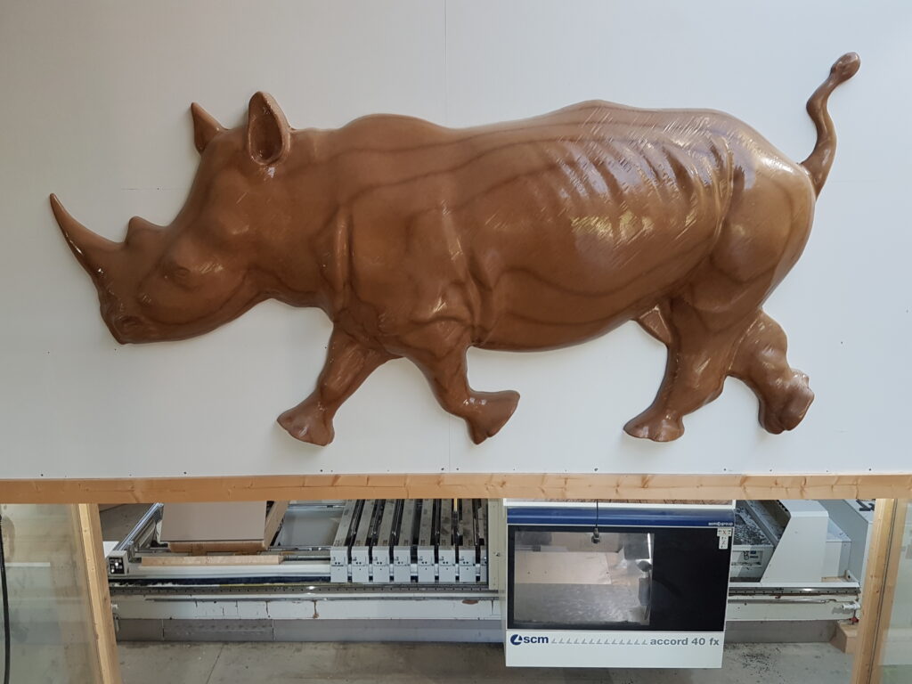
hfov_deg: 67.3
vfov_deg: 53.1
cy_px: 342
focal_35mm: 26
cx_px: 456
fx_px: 685
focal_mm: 4.2
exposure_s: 1/50
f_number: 1.7
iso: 64
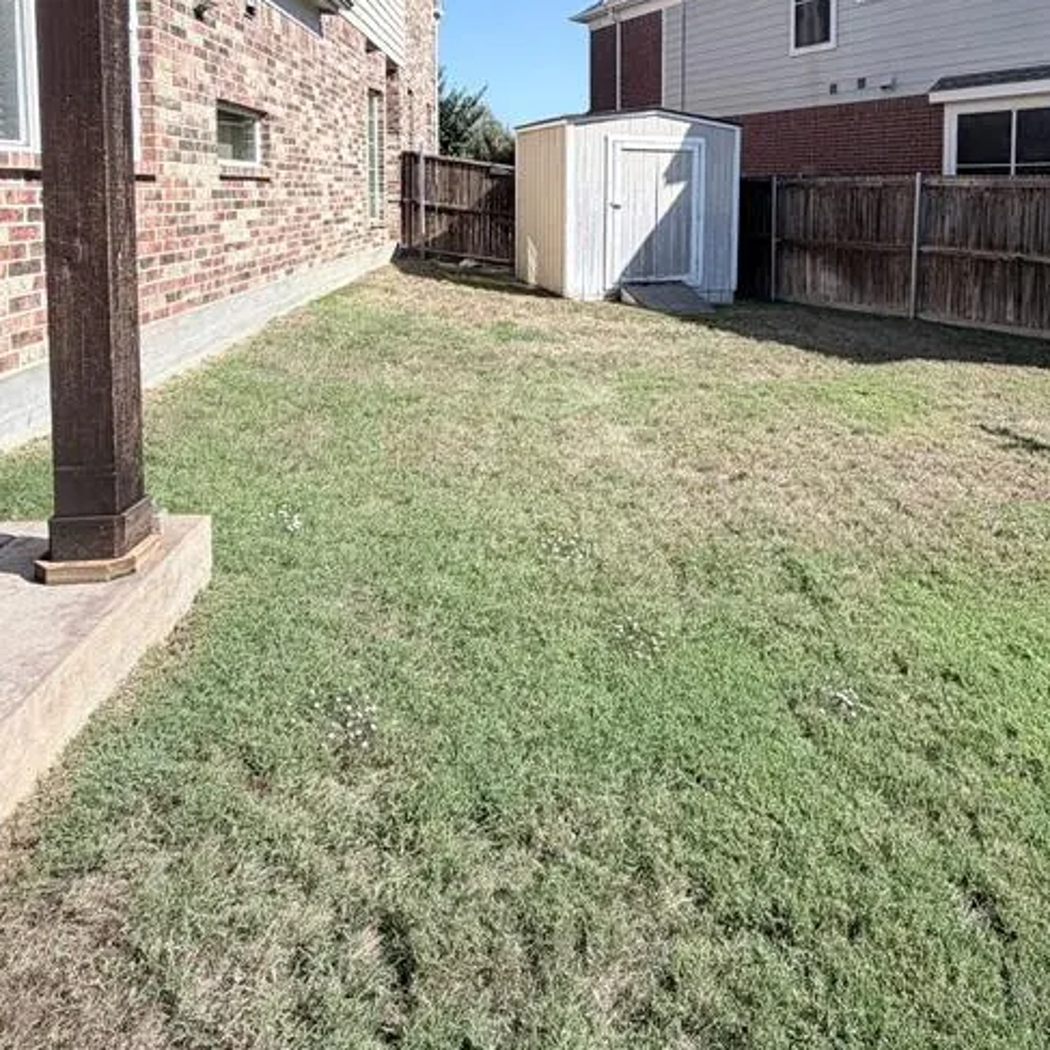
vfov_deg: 57.5
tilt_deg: -3.8
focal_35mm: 26
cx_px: 664
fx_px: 892
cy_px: 250
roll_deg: +0.4
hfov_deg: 60.0
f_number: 2.2
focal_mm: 2.22
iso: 25
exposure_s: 1/770
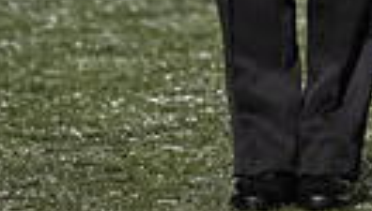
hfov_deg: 2.1
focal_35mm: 1011
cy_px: -423
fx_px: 9997
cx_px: 538
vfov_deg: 1.2
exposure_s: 1/640
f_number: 2.8
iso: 4000
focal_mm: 170
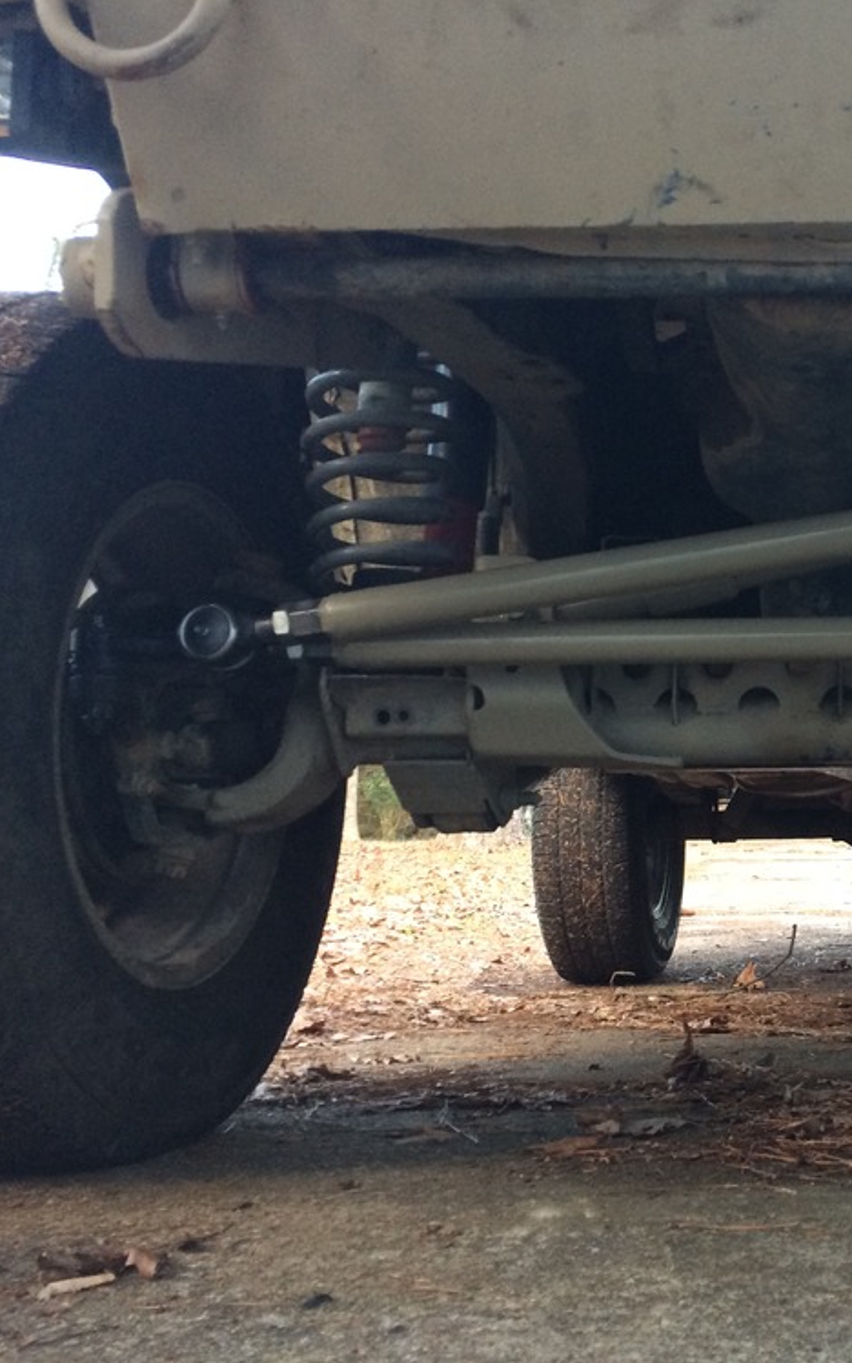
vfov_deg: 47.2
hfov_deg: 28.1
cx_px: 916
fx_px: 1561
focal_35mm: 42
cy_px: 695
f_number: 2.2
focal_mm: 4.15
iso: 125
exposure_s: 1/30
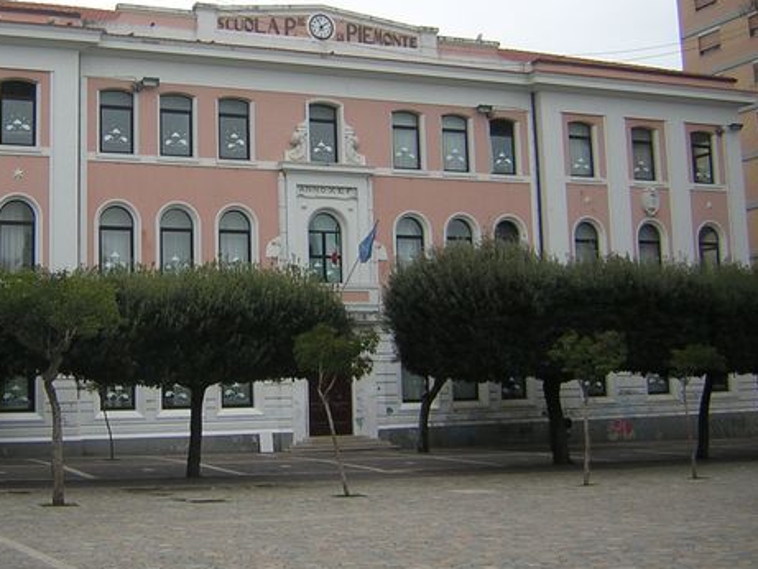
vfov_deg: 29.0
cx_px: 238
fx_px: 1095
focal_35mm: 50
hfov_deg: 37.7
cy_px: 209
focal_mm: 4.7
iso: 100
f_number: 2.6
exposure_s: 1/42.7
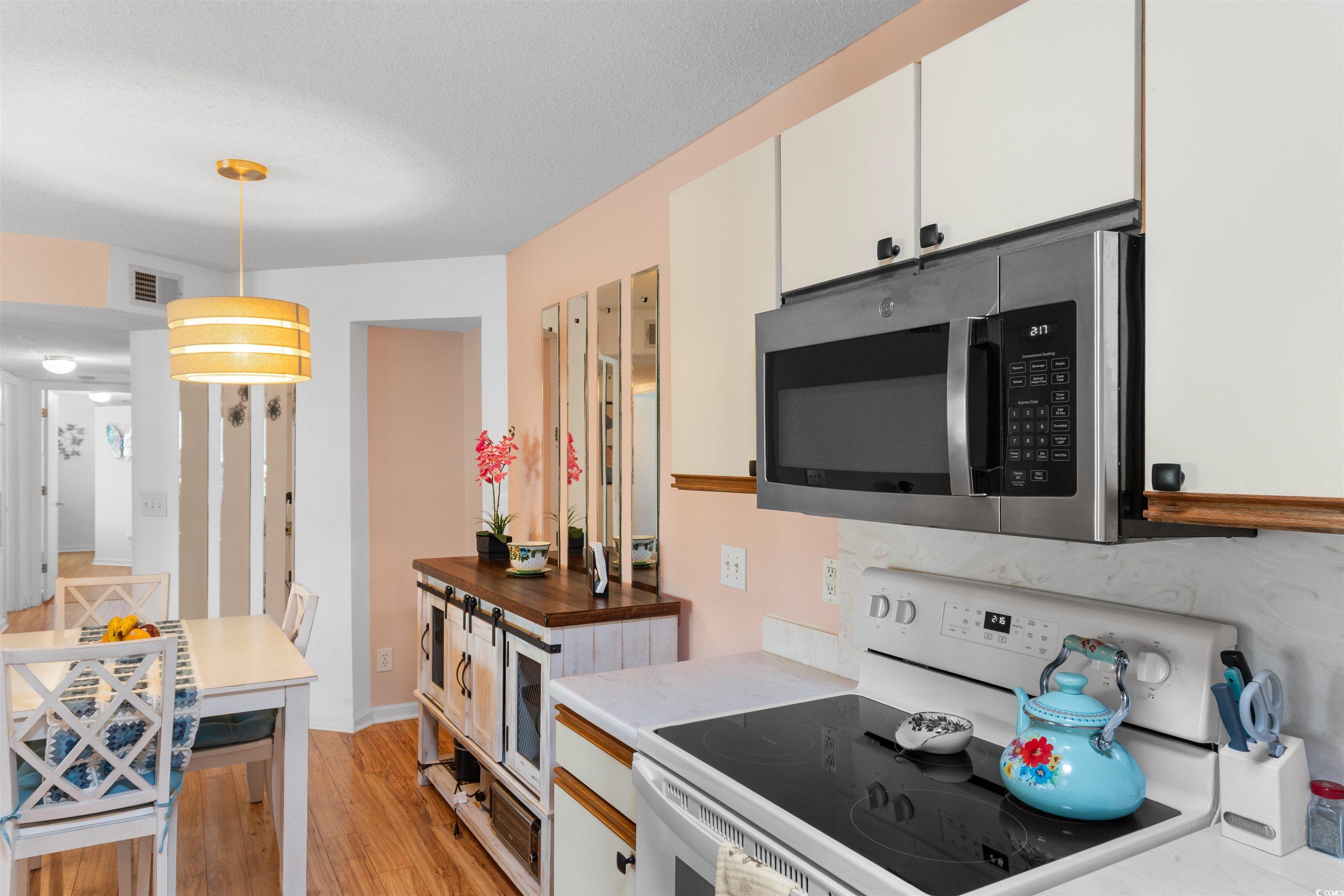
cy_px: 448
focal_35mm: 21
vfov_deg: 59.5
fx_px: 784
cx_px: 672
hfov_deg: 81.2
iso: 100
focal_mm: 14
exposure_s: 1/3
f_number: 5
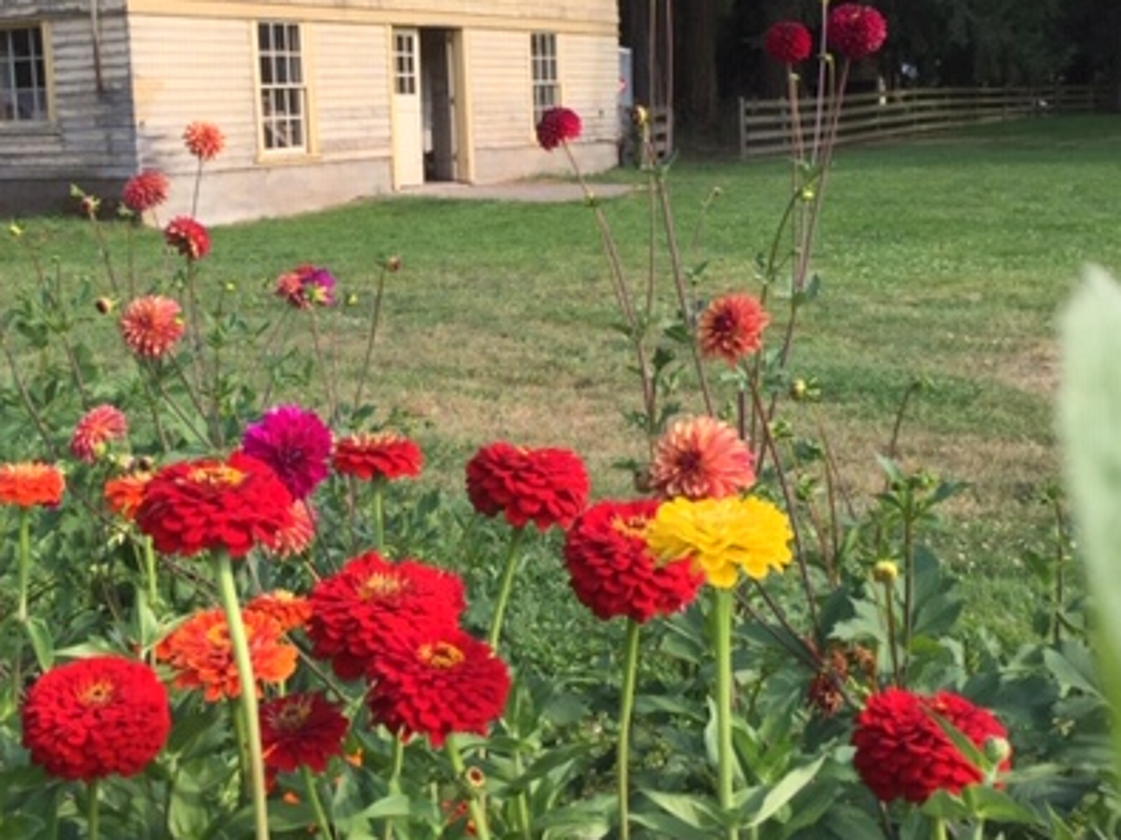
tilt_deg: -7.3
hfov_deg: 40.4
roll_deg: +2.5
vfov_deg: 30.7
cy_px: 301
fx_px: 1522
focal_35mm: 47
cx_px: 494
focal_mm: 4.15
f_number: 2.2
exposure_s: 1/942
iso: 32
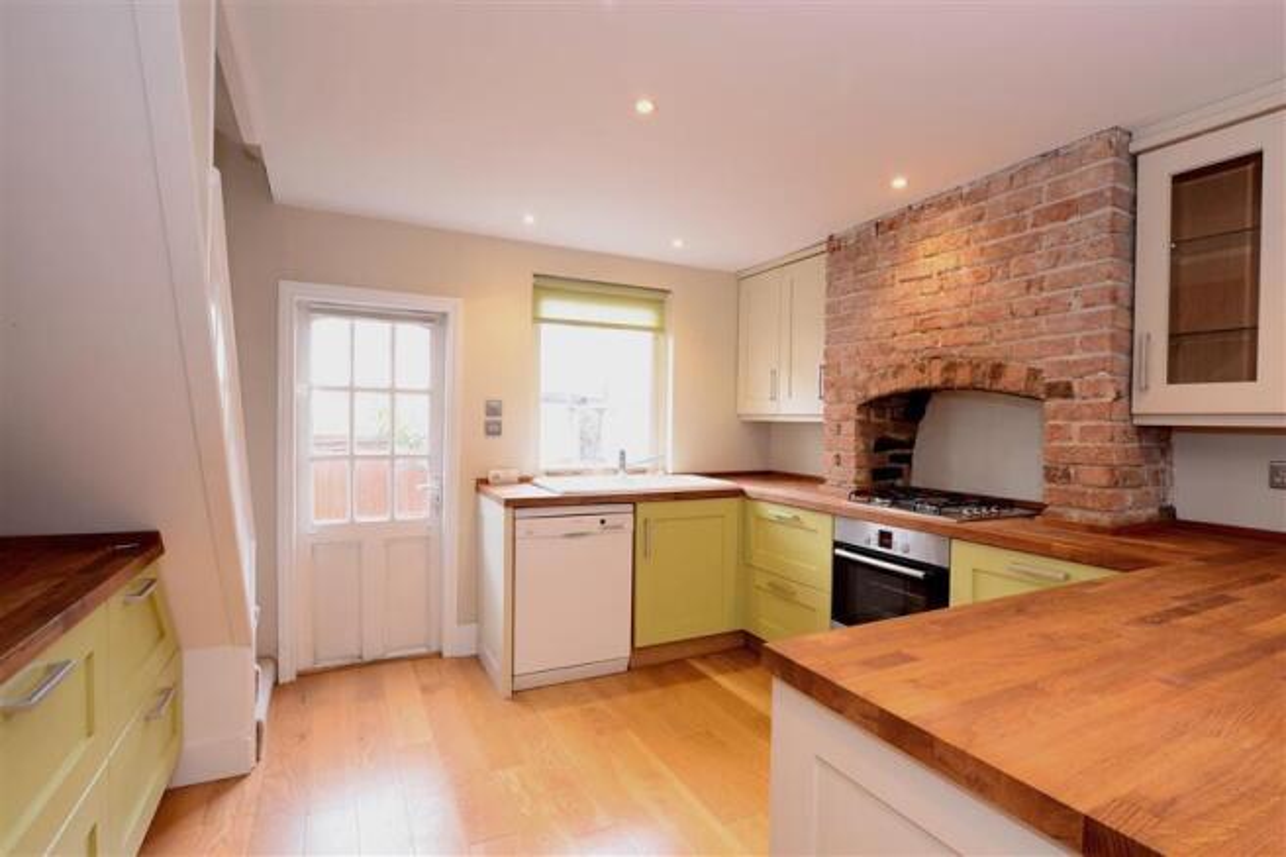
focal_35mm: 16
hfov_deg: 95.0
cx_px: 643
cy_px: 428
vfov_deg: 72.0
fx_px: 589
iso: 200
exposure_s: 1/4
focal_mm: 11
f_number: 6.3
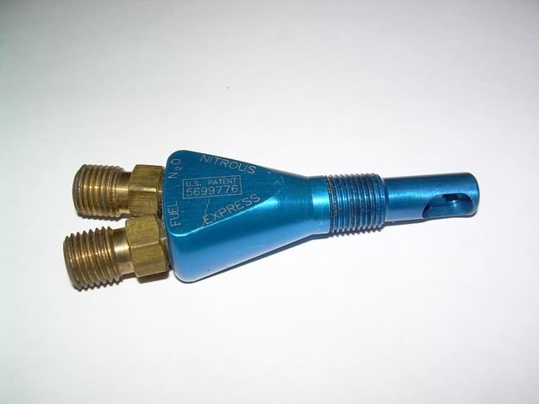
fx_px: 592
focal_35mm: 38
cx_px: 270
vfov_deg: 37.7
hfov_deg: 49.0
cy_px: 202
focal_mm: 6.3
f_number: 4.6
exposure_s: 1/60
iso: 59
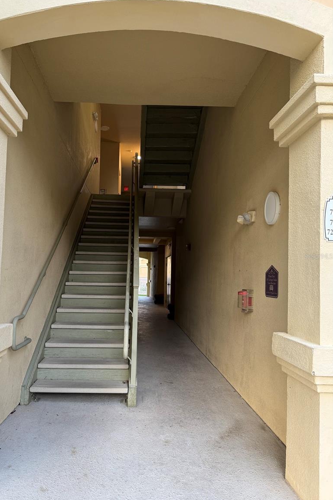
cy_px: 256
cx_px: 139
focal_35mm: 26
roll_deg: -1.6
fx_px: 361
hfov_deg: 49.3
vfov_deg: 69.4
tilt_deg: +5.3
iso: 100
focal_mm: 6.76
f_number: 1.78
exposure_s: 1/121
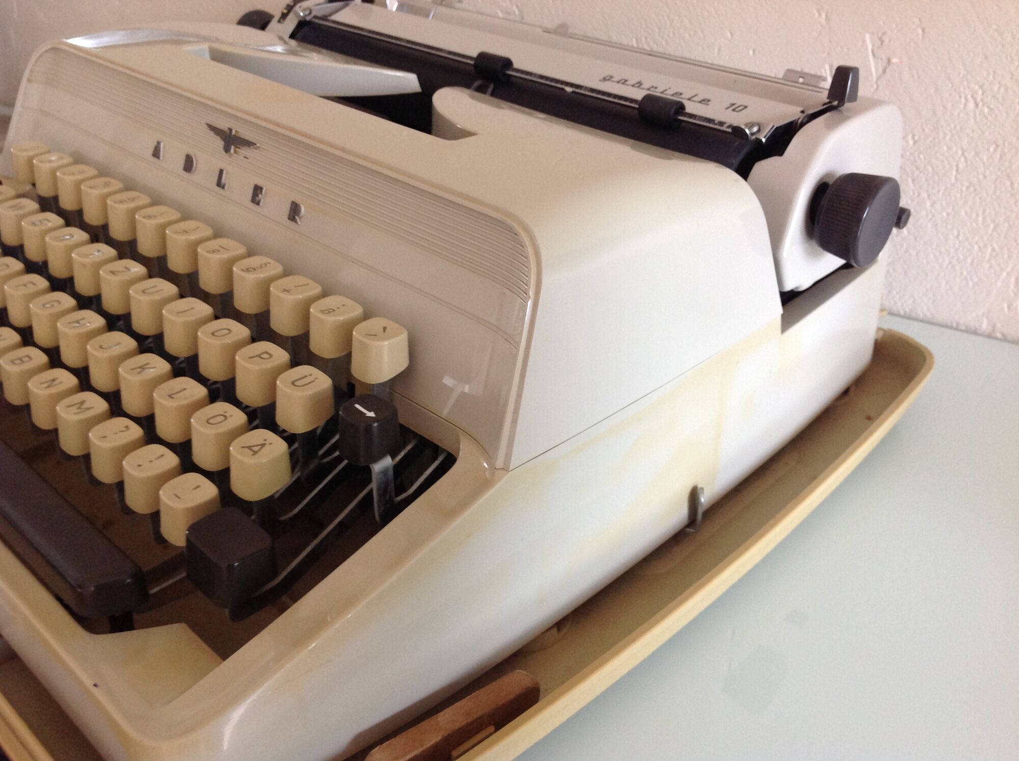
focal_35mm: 35
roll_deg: -1.8
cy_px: 380
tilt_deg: -31.7
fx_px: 1029
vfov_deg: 40.6
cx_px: 510
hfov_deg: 52.7
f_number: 2.4
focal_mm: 4.28
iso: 100
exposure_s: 1/15
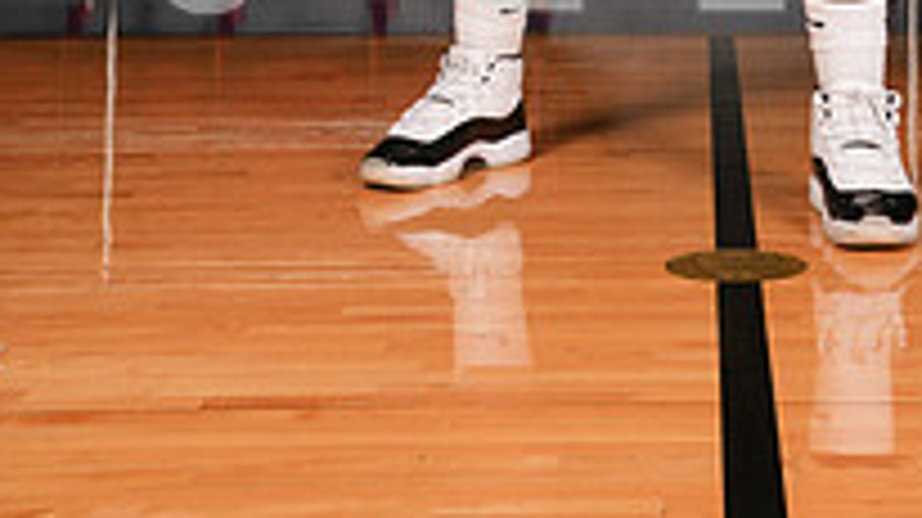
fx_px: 2419
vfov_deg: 11.3
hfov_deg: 21.4
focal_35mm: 99
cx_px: 657
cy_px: -441
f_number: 8
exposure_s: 1/200
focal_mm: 43
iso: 400
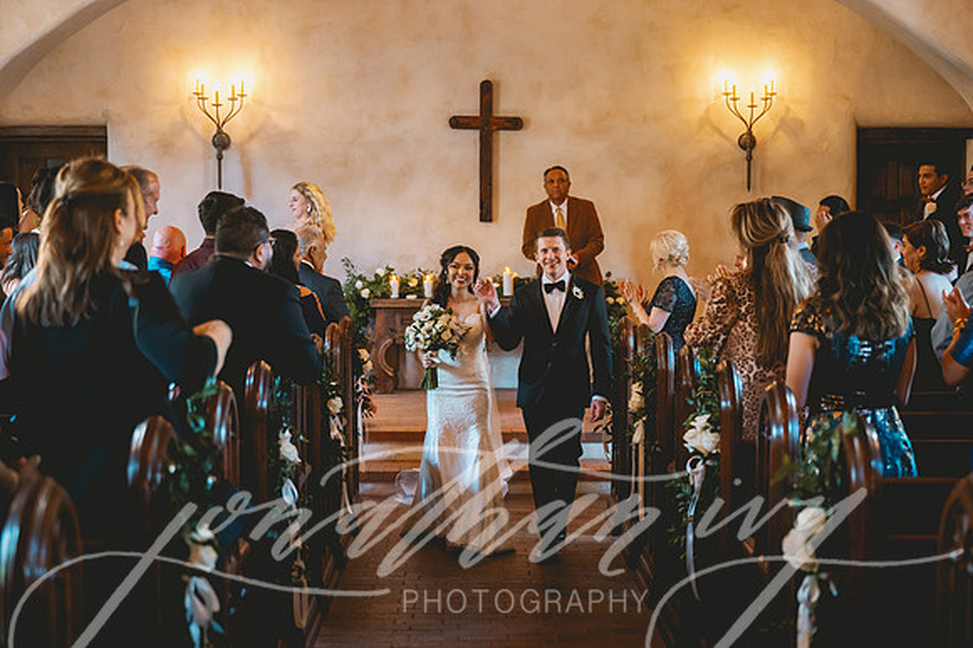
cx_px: 486
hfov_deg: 35.7
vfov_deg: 24.2
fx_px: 1513
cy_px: 324
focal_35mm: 56
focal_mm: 56
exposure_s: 1/250
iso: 2000
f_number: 2.8
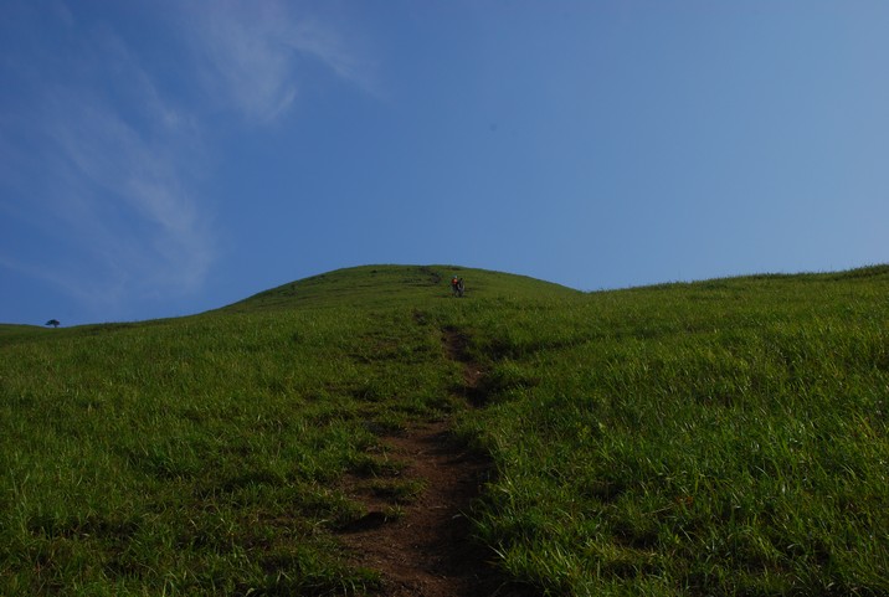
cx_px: 444
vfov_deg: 35.7
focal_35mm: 38
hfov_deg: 51.2
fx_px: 928
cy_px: 298
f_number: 16
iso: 100
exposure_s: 1/160
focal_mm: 25
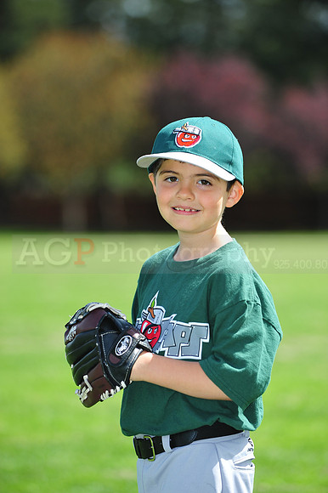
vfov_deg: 10.3
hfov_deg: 6.9
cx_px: 164
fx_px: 2736
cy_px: 246
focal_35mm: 200
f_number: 5
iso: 400
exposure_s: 1/1600
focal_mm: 200
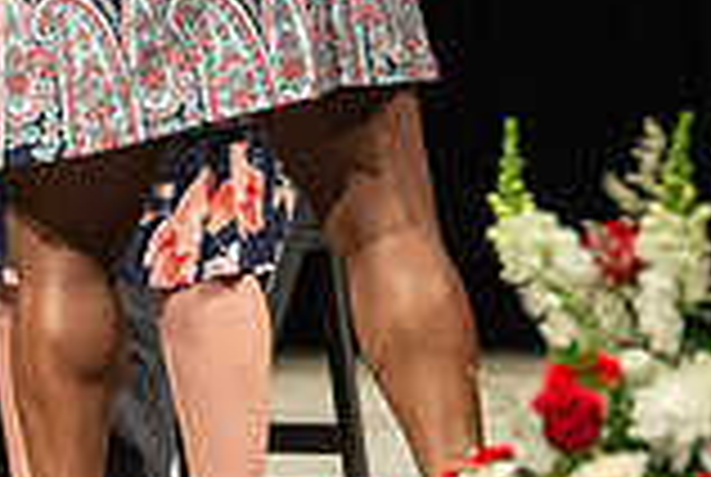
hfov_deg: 3.8
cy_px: -124
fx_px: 10586
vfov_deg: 2.6
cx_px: -720
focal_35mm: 535
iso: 1600
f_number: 4
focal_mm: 122
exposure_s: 1/100
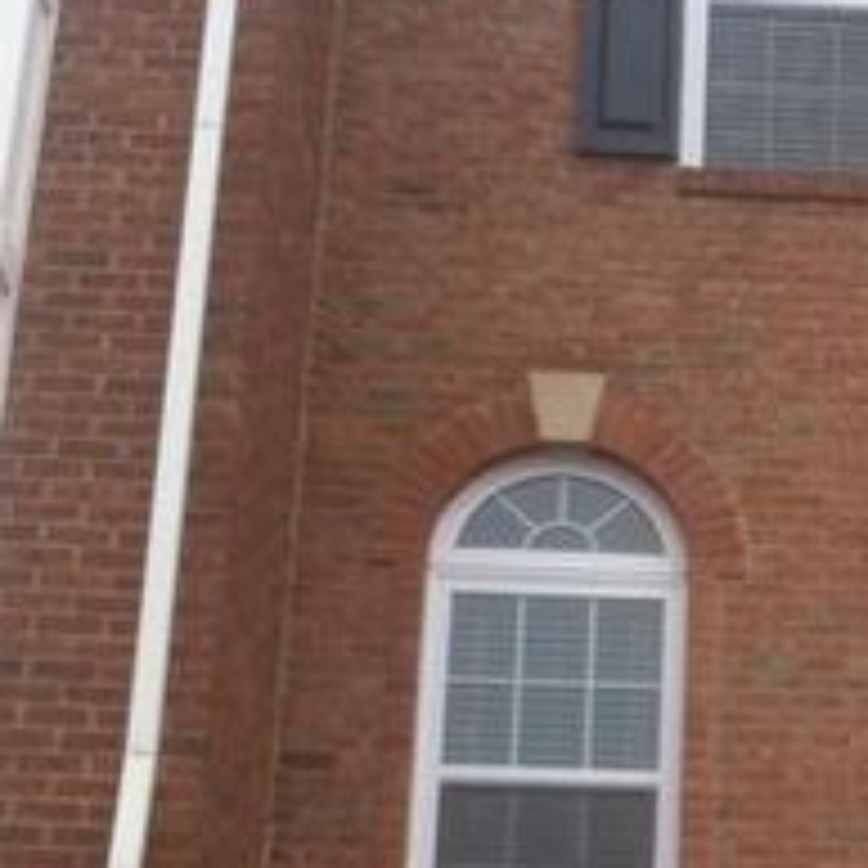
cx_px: 1003
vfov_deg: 16.0
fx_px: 3036
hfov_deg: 15.7
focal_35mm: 107
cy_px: 866
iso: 80
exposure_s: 1/287
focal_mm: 3.85
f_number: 2.8
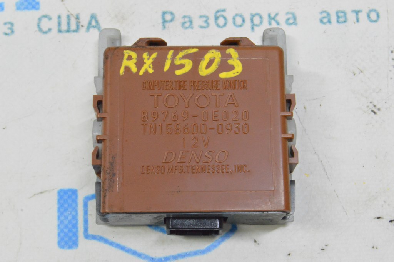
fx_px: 902
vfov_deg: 16.5
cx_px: 197
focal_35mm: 82
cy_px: 131
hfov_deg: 24.6
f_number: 20
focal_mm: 55
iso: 6400
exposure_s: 1/15
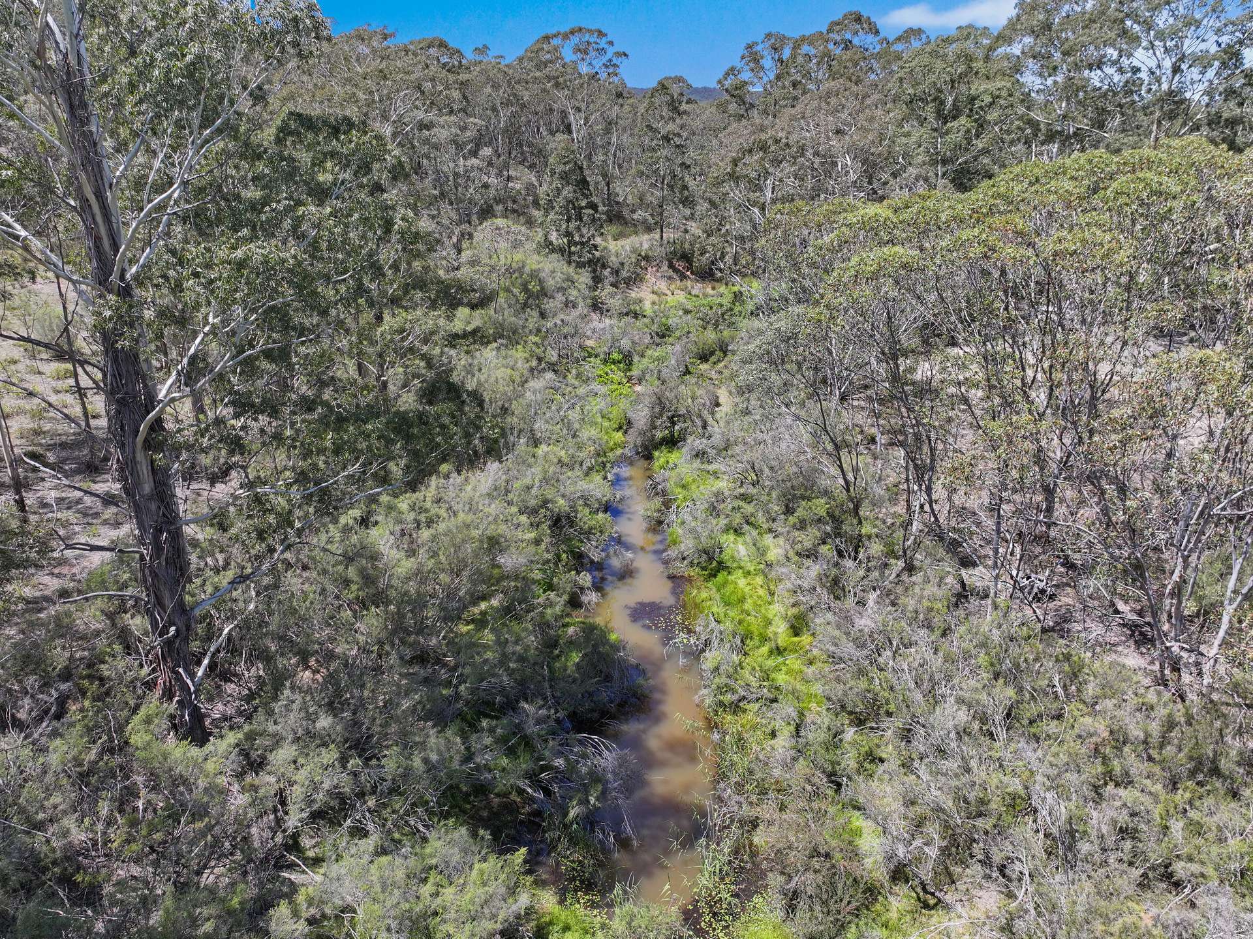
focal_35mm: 24
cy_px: 470
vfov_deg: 56.8
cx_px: 626
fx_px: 869
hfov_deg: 71.6
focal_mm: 12.29
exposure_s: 1/160
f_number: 2.8
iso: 100
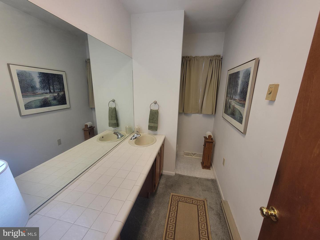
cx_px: 160
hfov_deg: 106.2
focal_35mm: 13
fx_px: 120
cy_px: 120
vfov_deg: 89.9
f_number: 2.2
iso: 100
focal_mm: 2.2
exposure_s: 1/60
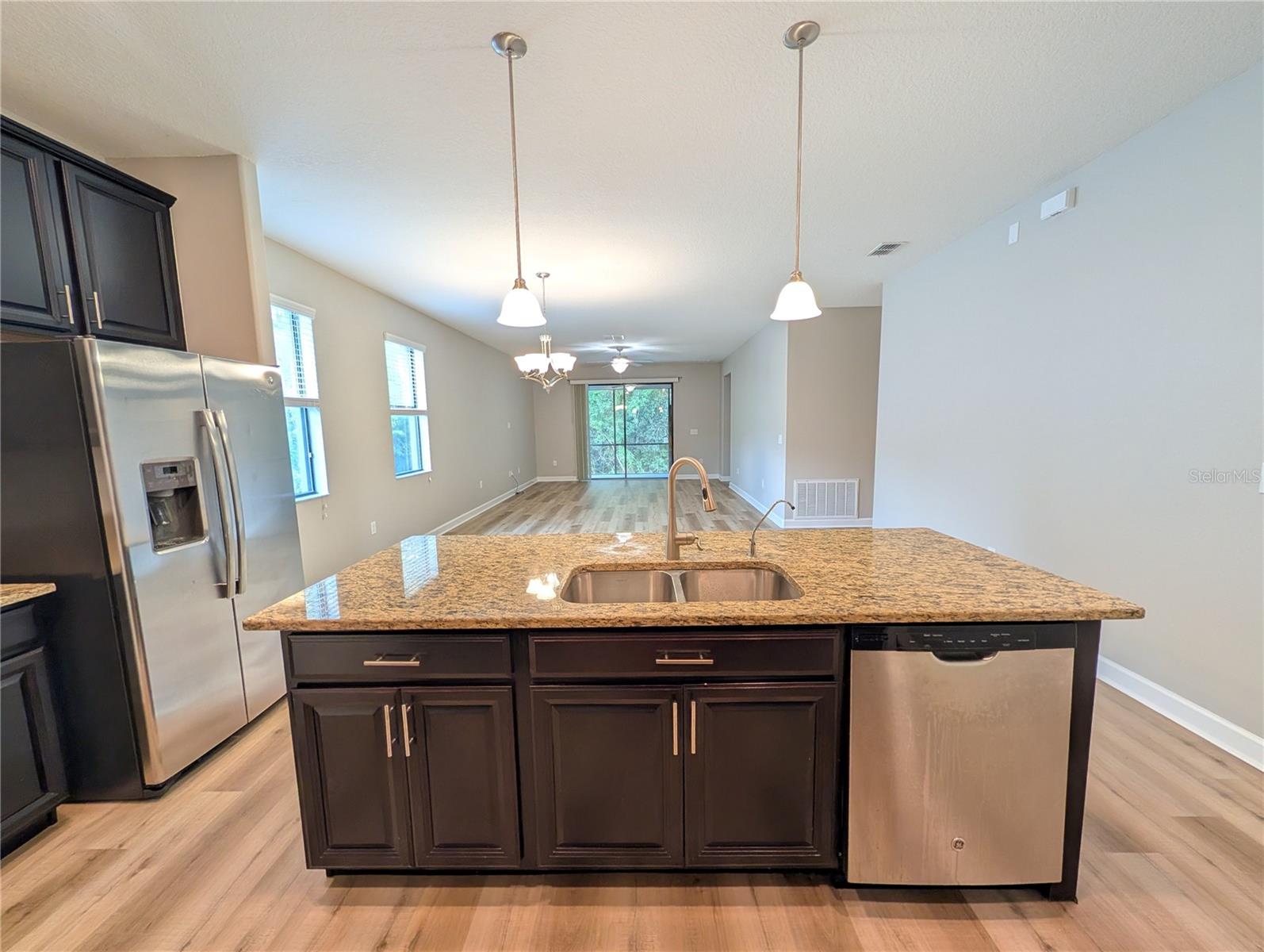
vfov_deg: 94.6
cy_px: 476
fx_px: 439
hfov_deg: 110.5
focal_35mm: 12
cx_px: 632
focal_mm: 2.02
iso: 153
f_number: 1.7
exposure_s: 1/60
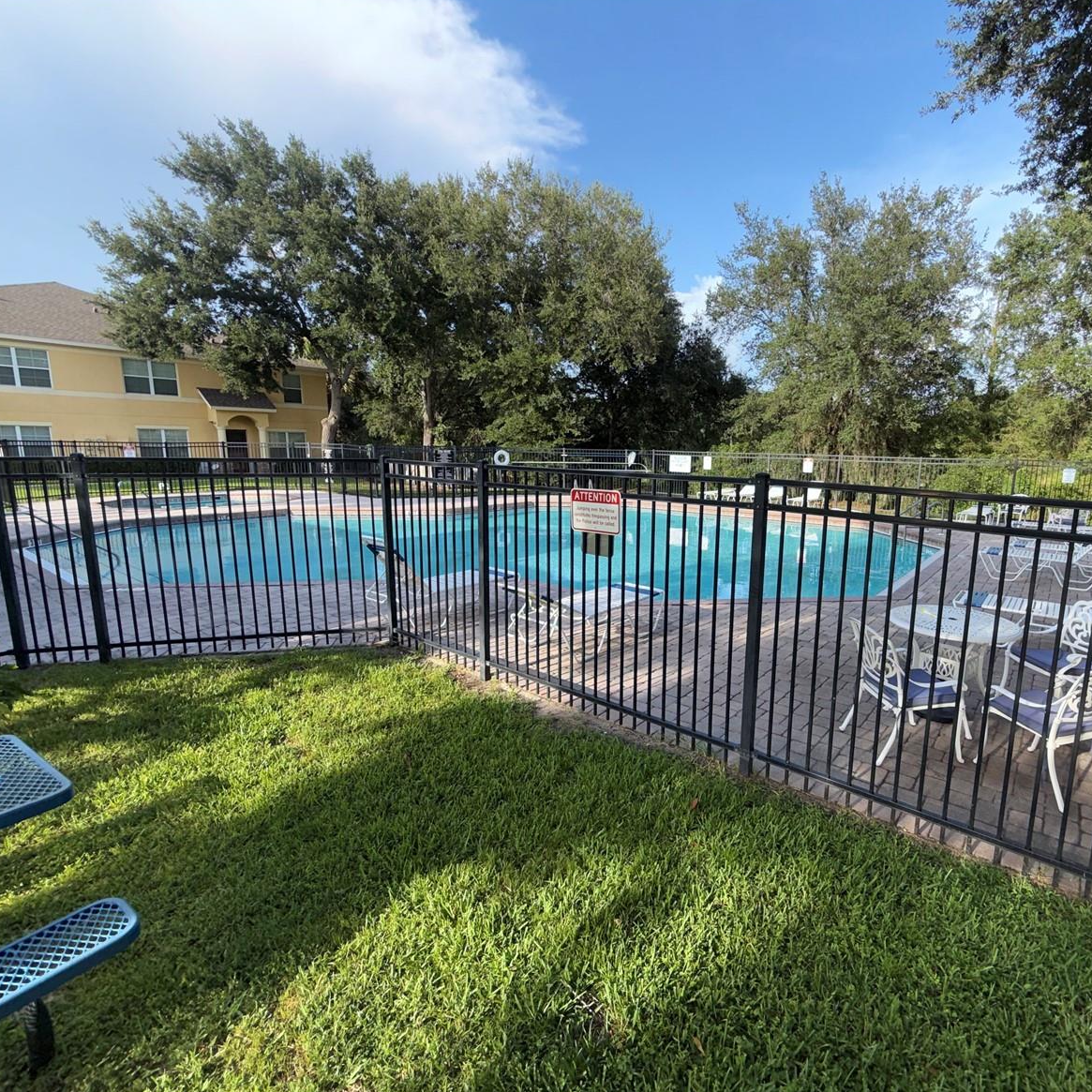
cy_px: 554
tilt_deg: -9.3
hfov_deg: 83.3
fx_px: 607
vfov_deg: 84.0
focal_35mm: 17
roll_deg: -1.2
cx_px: 636
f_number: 2.2
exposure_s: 1/192
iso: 16
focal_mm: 2.22
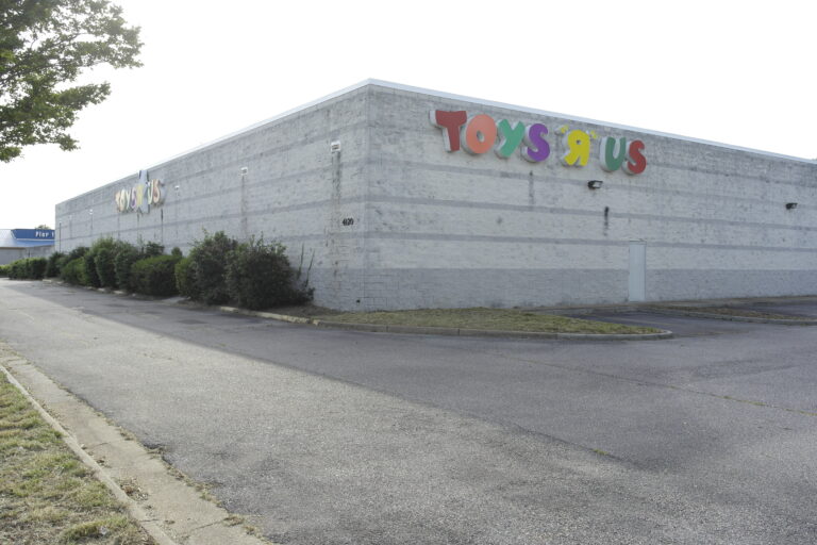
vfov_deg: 43.6
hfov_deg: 61.9
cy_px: 272
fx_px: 681
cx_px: 408
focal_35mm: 30
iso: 100
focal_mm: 20
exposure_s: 1/160
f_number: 5
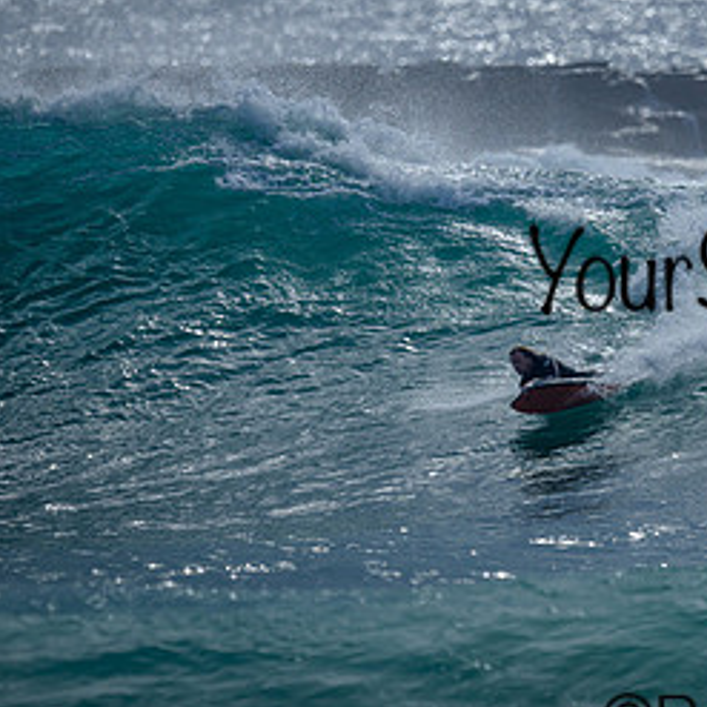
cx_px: 824
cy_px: 245
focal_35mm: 1594
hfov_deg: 1.1
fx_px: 36833
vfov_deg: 1.1
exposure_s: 1/2000
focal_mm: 800
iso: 140
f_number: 6.3
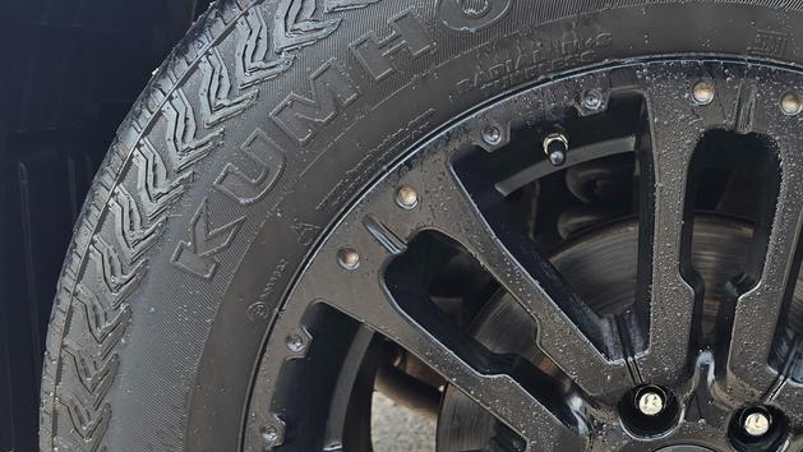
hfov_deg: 39.3
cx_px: 623
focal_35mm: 51
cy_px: 406
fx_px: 1086
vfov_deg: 22.9
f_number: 1.7
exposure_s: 1/1232
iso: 80
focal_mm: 6.3
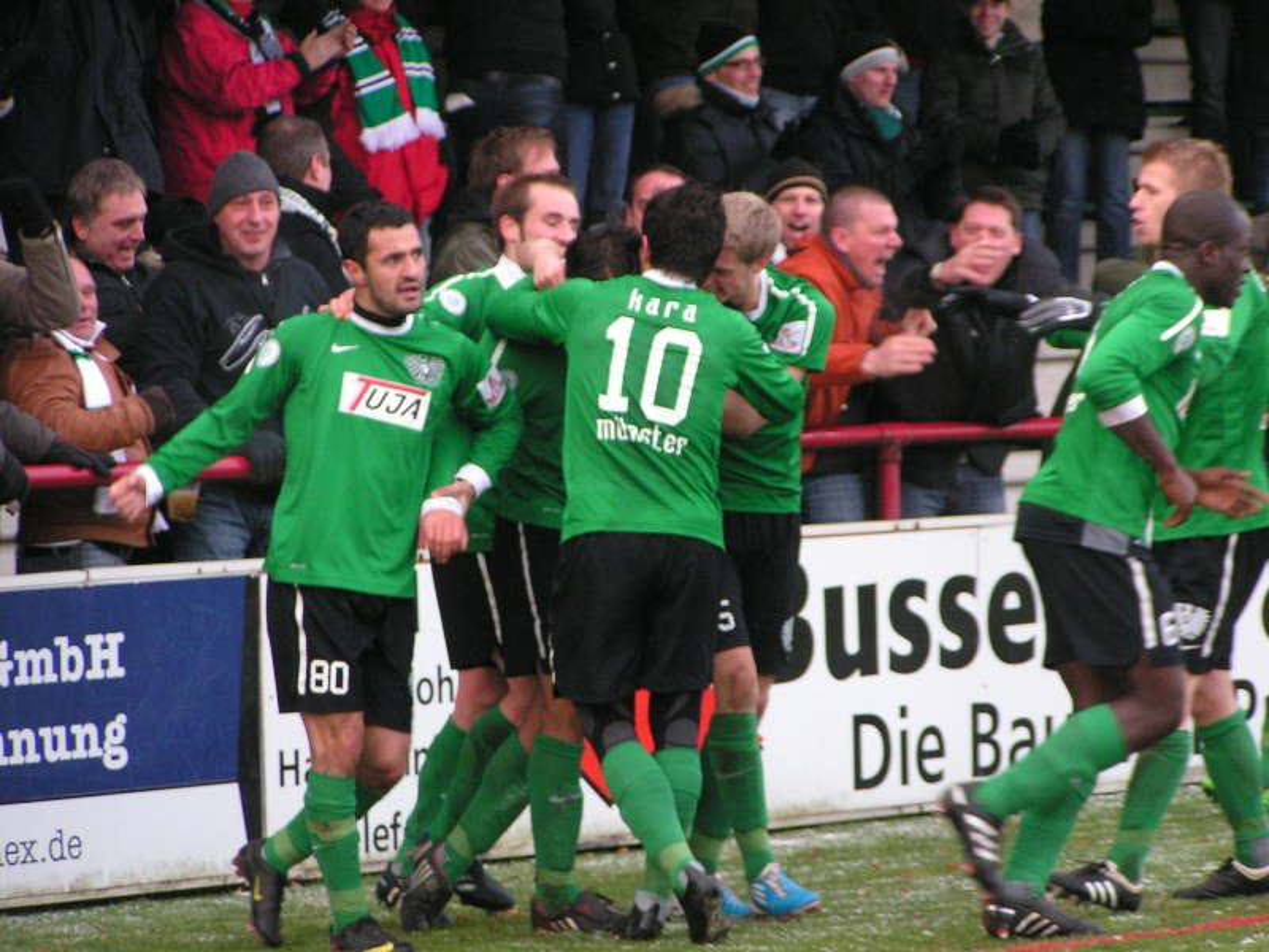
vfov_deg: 6.9
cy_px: 476
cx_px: 634
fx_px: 7918
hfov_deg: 9.2
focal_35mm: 216
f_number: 3.5
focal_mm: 33
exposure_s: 1/125
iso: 200
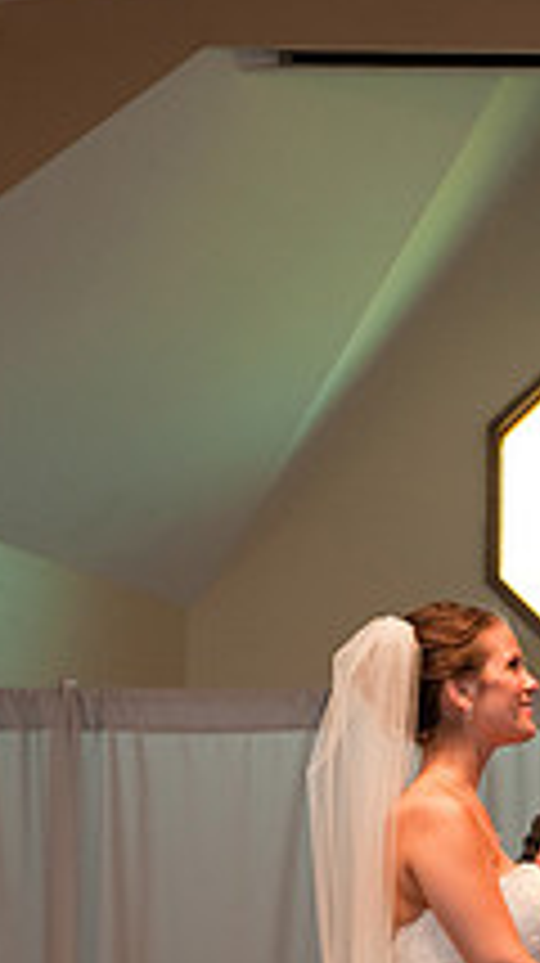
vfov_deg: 13.8
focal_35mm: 154
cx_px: 605
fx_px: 3929
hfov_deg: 7.8
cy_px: 945
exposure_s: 1/60
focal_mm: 70
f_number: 5.6
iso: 1250
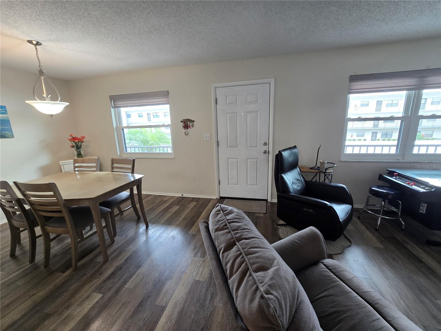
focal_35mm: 13
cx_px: 220
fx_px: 166
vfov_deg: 89.9
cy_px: 166
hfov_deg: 106.2
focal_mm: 2.2
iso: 160
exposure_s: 1/60
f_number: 2.2
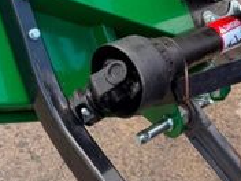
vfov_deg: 16.7
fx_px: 571
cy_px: -70
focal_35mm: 82
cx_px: 101
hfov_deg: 23.8
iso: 80
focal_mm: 6.76
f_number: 1.78
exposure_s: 1/567
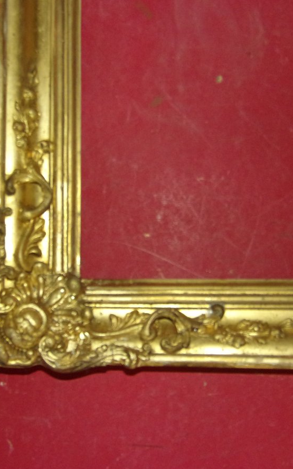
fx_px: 549
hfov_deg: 29.8
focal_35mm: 43
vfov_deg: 46.2
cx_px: 108
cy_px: 237
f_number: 3.7
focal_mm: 5.4
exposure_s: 1/34
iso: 200
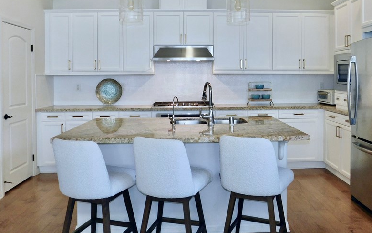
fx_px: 325
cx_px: 203
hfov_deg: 59.5
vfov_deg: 39.0
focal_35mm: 32
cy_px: 78
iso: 180
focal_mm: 4
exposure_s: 1/30
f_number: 3
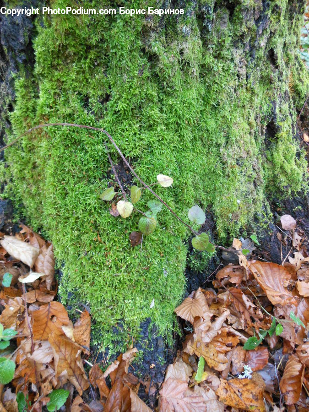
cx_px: 154
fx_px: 298
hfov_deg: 54.9
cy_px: 206
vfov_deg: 69.4
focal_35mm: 25
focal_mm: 4.5
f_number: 3.2
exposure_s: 1/30
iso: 320
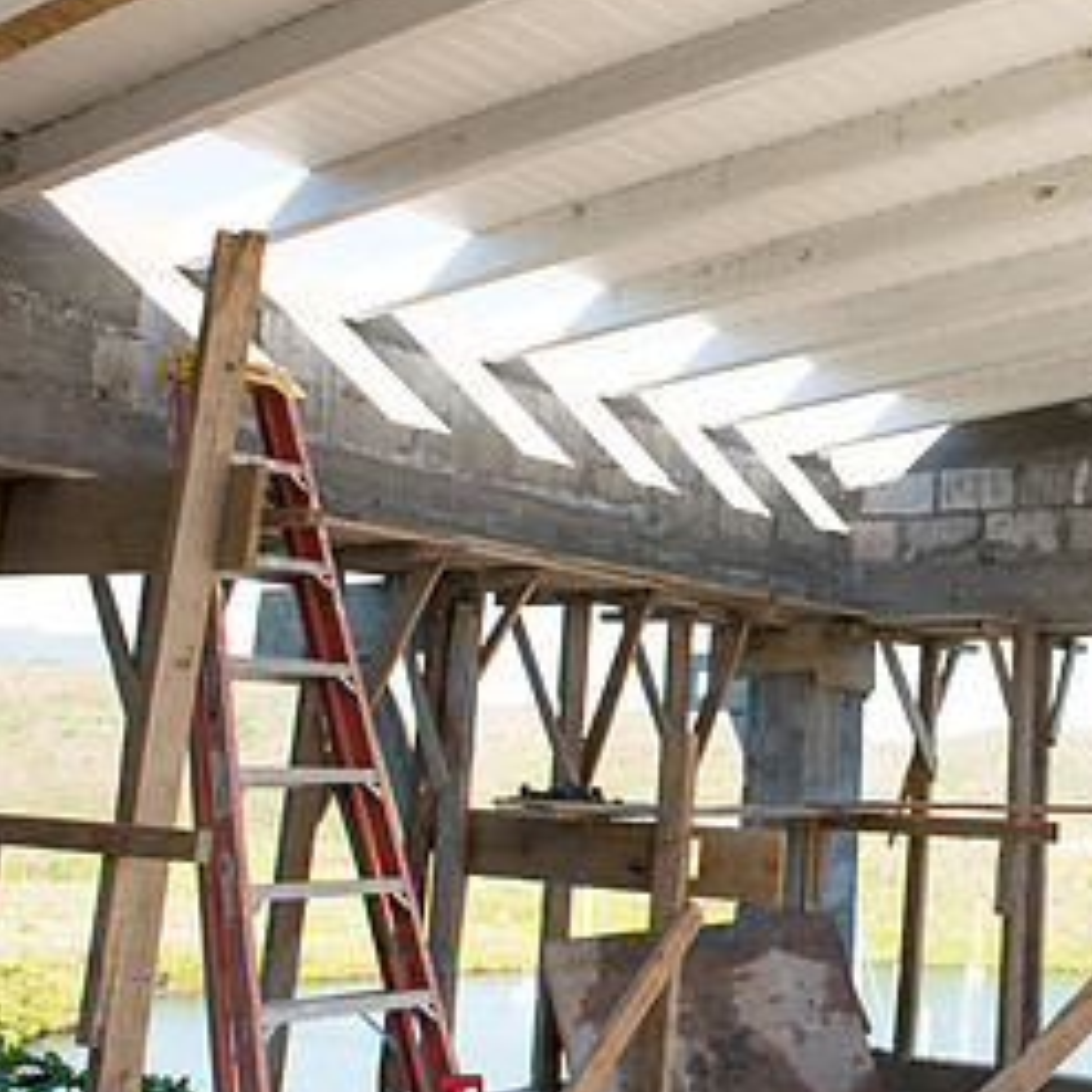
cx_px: 990
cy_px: 440
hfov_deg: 33.4
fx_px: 1713
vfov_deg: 35.2
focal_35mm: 48
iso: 64
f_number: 5.6
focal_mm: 24
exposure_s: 1/100
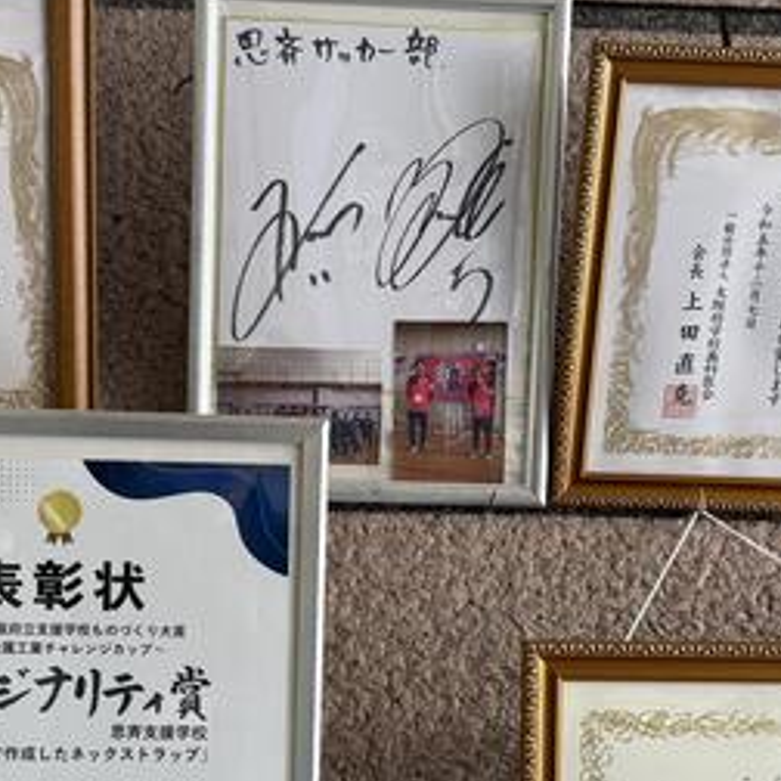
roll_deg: -0.2
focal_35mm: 59
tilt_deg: +19.8
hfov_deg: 29.0
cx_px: 325
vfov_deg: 28.9
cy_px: 528
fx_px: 1506
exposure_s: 1/121
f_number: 1.78
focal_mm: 6.76
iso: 200
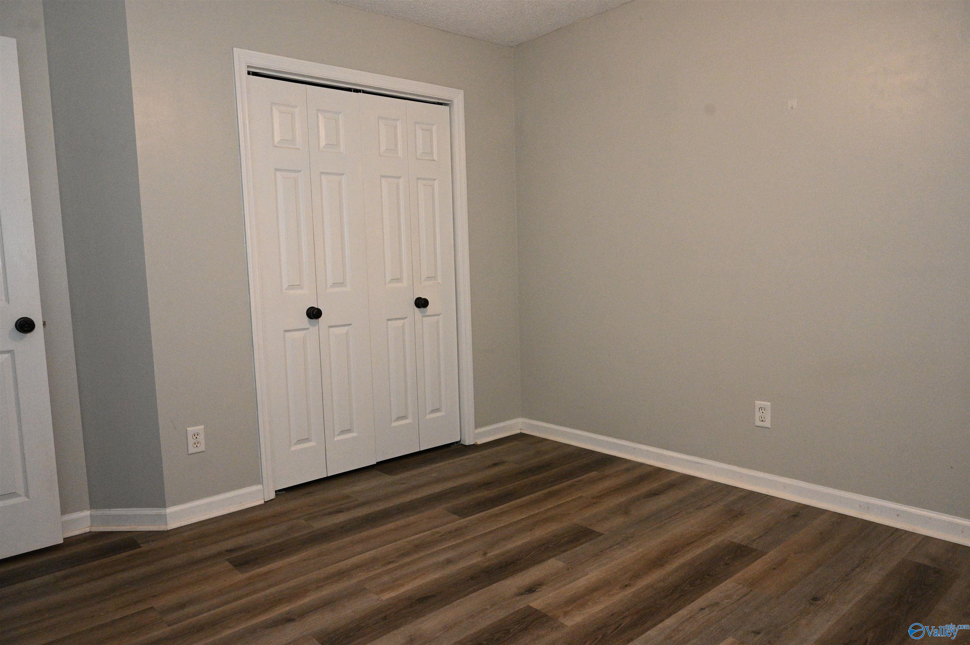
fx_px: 646
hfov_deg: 73.8
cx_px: 485
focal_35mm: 24
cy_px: 322
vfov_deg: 53.1
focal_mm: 24
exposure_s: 1/160
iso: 6400
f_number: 6.3
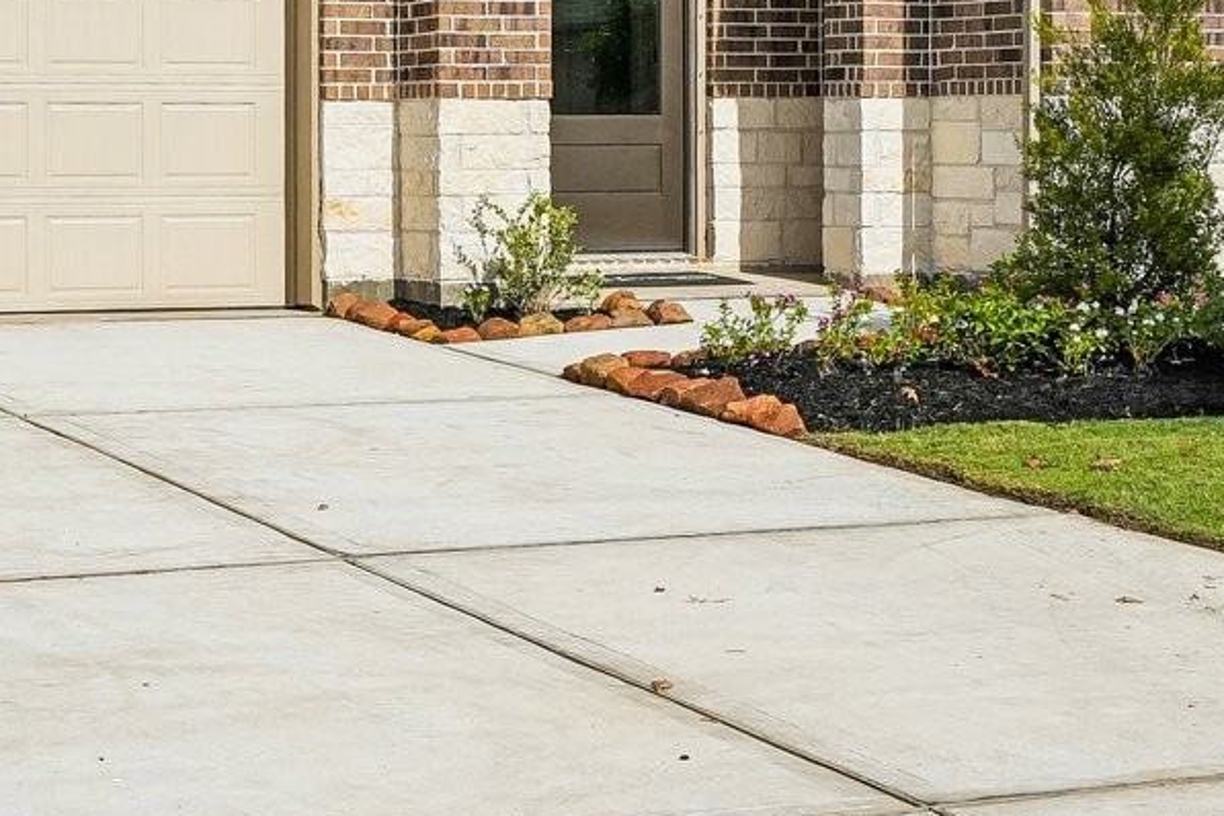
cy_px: -122
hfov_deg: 19.8
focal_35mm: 103
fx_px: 3502
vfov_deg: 13.0
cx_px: 392
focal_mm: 30
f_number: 8
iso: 400
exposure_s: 1/3000
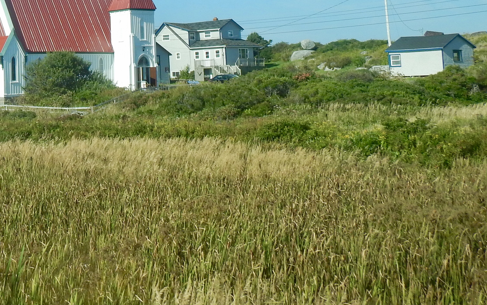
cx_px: 58
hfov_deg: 32.0
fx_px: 810
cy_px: -46
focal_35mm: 61
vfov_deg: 20.1
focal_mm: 5
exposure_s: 1/800
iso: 125
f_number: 3.9
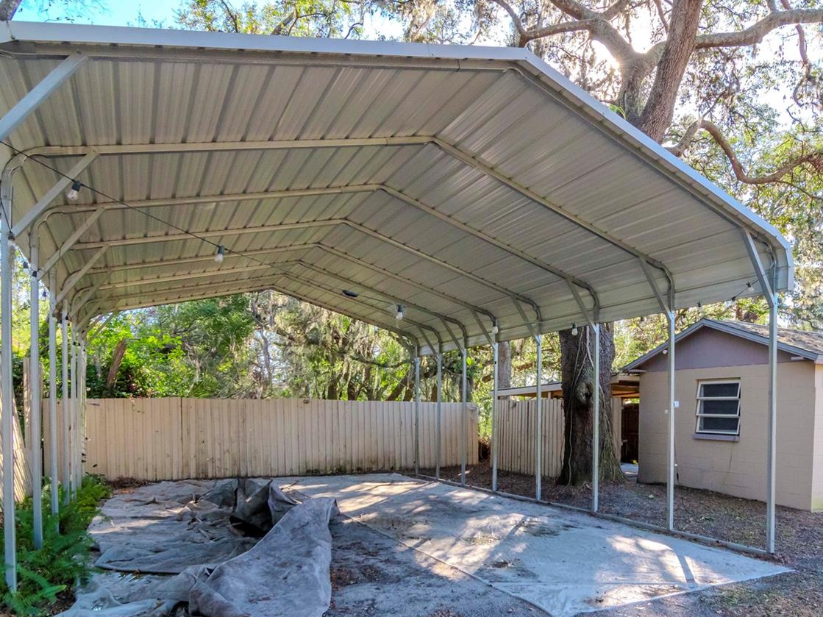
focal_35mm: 23
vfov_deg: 59.1
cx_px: 494
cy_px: 367
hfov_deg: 73.9
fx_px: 539
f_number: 10
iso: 1000
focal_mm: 11
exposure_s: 1/200
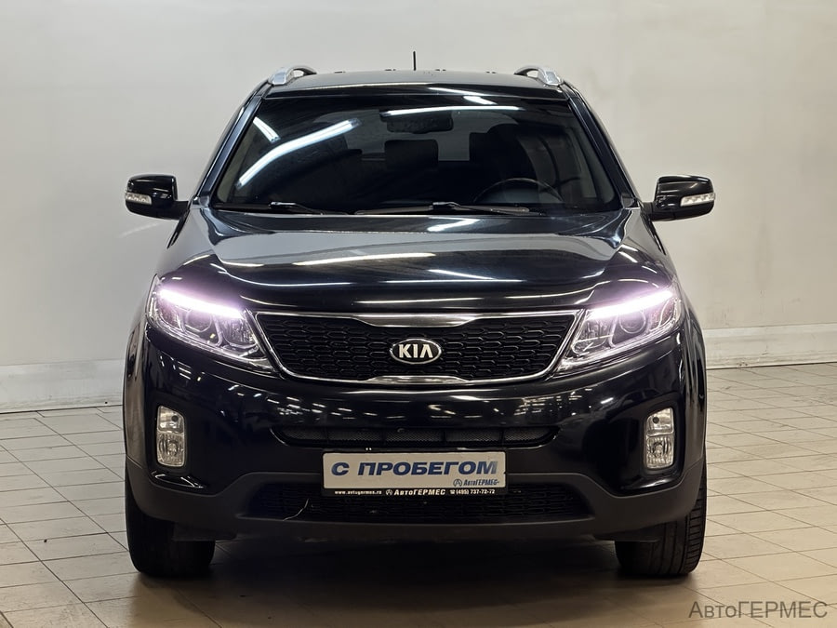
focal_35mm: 77
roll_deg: +0.0
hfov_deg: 25.3
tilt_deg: -5.4
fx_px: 1862
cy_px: 314
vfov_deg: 19.1
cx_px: 418
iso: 160
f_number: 2.8
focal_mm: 9
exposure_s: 1/50
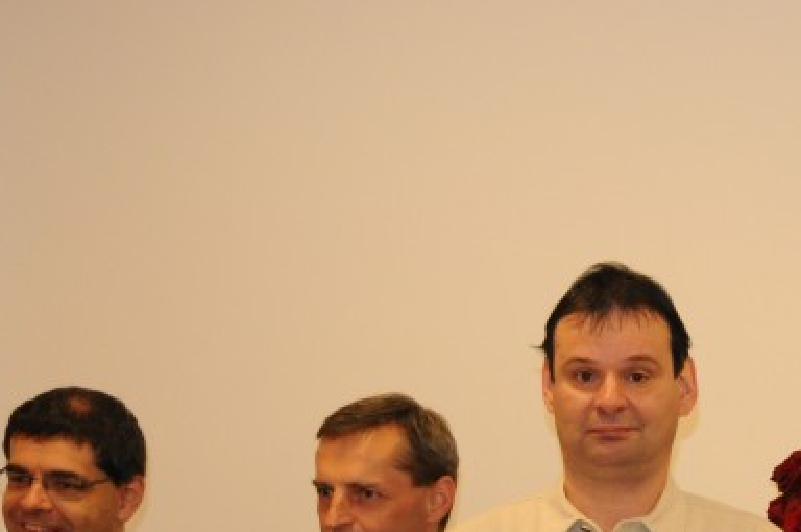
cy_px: 582
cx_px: 843
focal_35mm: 88
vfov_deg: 15.1
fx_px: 1955
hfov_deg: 22.1
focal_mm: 22
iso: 1000
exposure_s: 1/50
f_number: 3.8
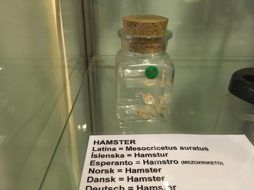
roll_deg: +0.0
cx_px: 127
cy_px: 95
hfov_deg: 61.7
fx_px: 213
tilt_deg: -28.3
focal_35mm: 29
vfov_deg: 48.2
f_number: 2.2
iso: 200
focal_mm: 4.15
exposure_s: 1/33
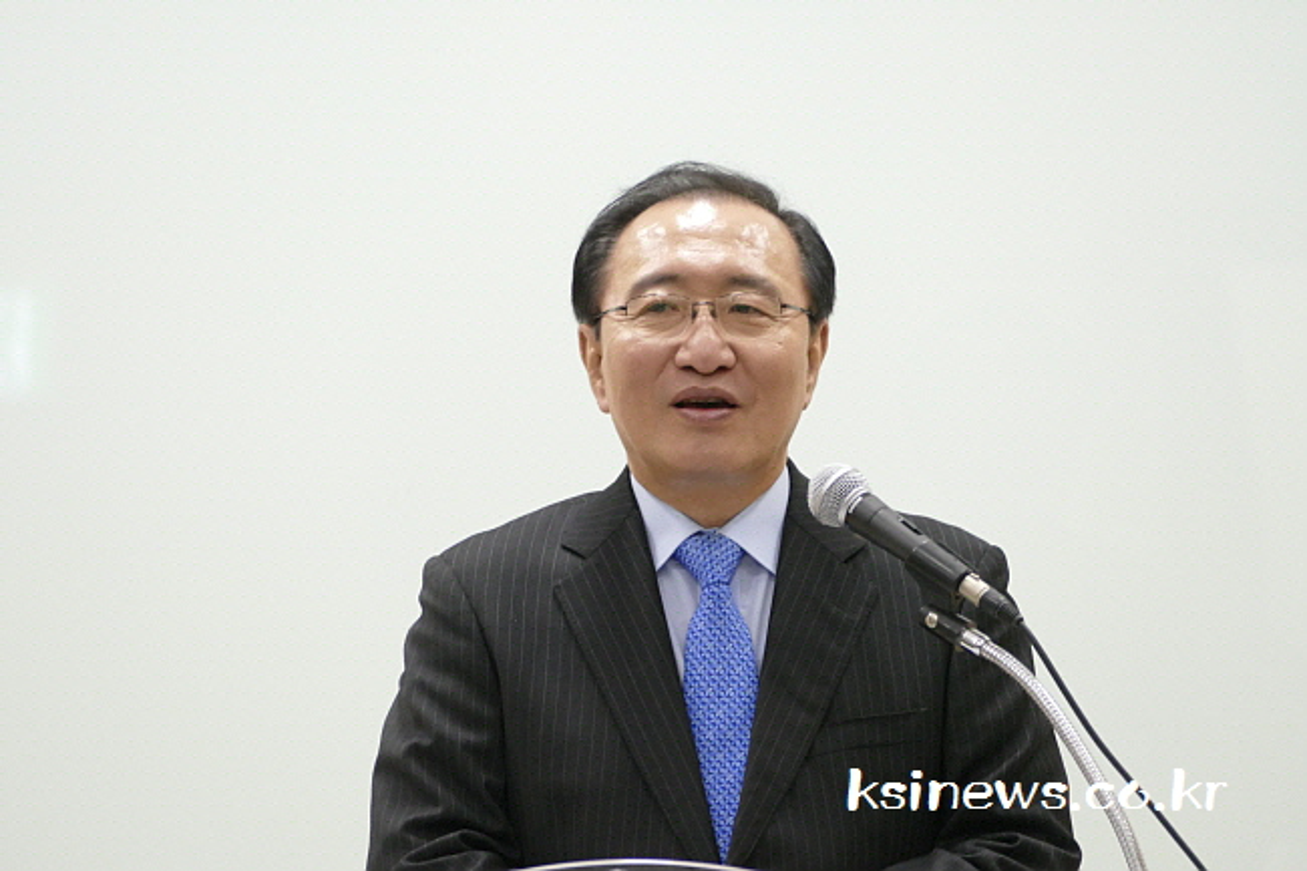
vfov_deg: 3.7
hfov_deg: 5.5
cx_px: 654
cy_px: 436
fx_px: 13501
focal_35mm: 372
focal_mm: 135.82
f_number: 4
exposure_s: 1/100
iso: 1600
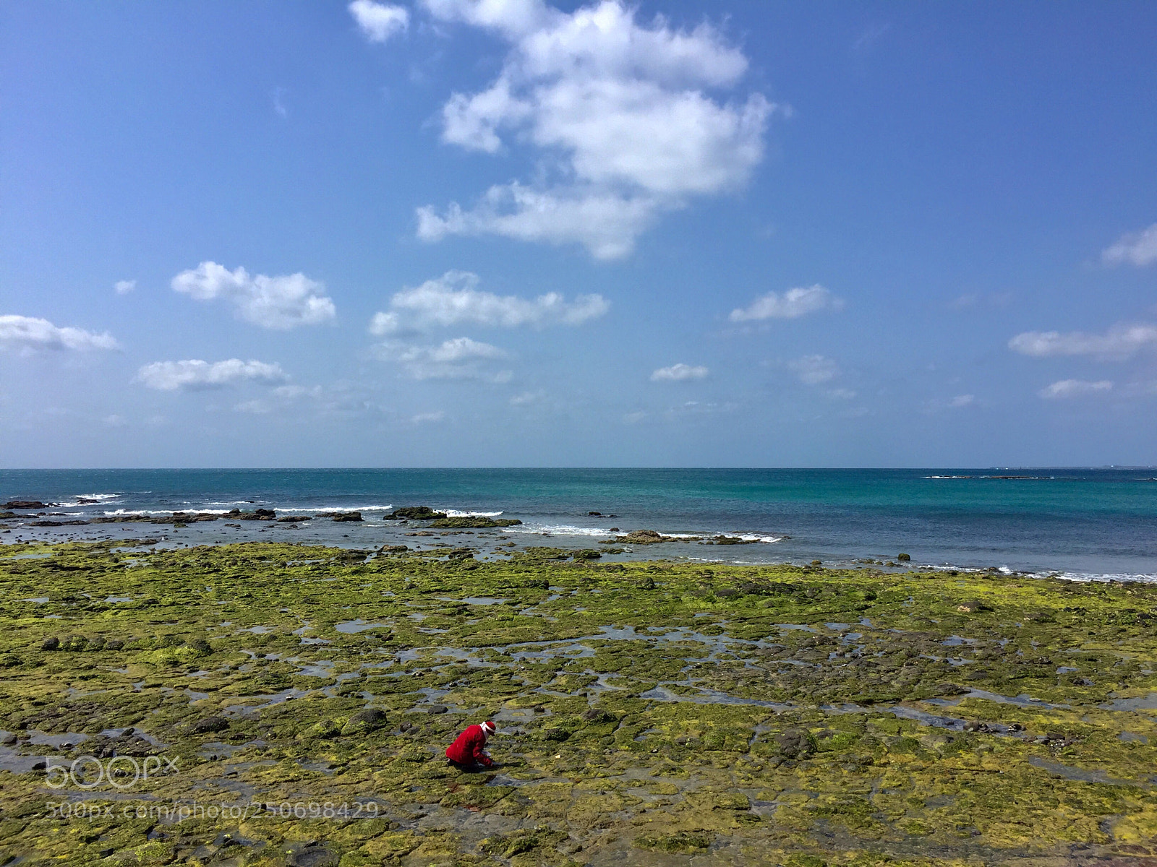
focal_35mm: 29
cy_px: 434
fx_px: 969
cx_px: 578
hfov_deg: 61.7
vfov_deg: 48.2
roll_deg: -0.6
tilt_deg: +2.6
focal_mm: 4.15
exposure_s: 1/3300
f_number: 2.2
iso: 32
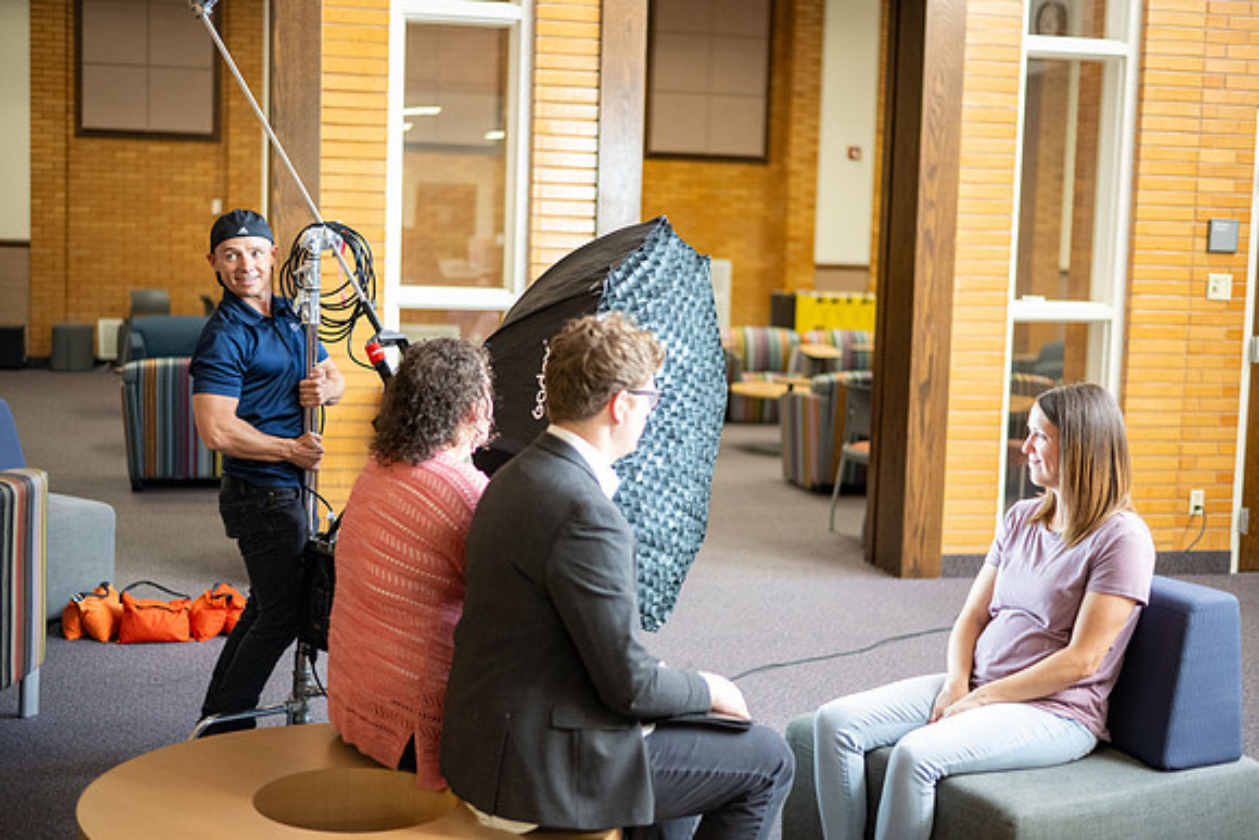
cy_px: 420
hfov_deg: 39.6
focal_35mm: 50
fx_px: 1749
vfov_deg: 27.0
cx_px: 630
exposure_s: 1/160
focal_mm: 50
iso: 2000
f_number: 1.8
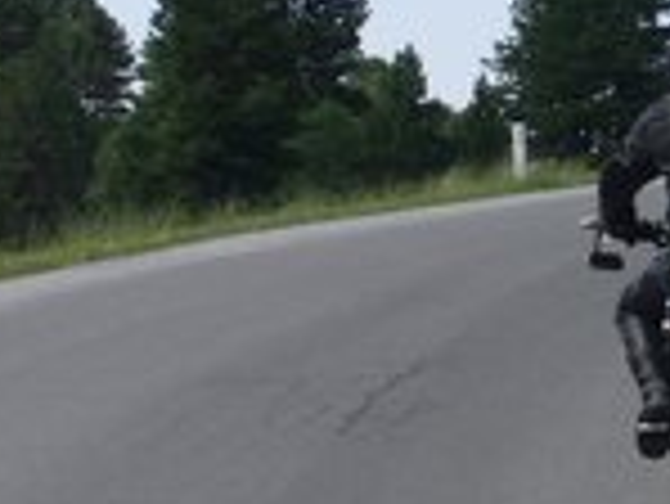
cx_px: 701
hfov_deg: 7.0
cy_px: 126
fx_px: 5443
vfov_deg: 5.3
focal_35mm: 281
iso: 100
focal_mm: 12.23
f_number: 4.1
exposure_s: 1/500
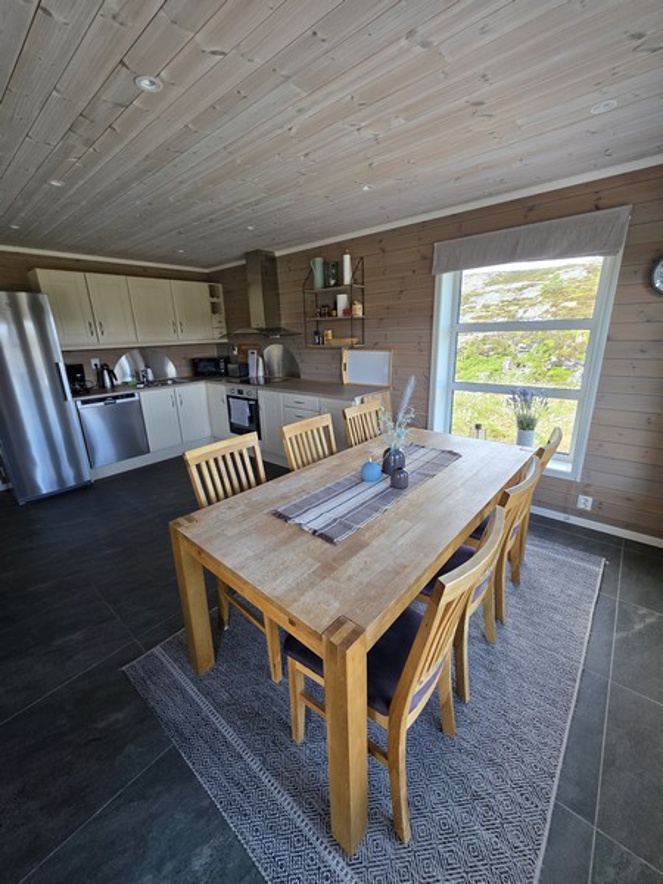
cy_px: 442
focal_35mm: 13
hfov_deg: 89.9
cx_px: 332
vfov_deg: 106.2
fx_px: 332
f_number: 1.9
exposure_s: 1/100
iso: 100
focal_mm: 2.2
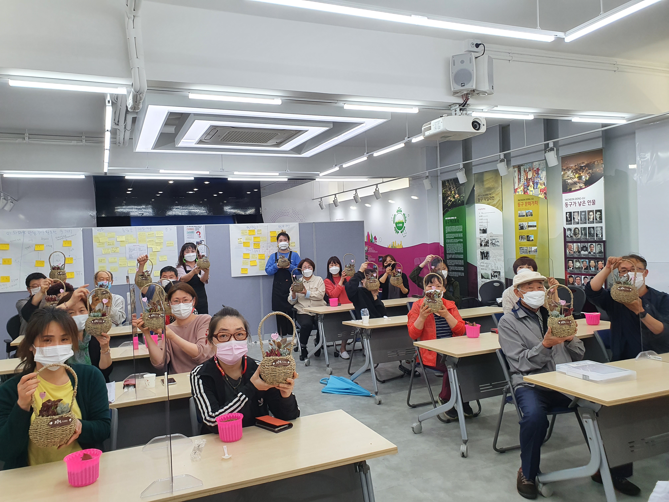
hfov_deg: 67.3
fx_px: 502
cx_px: 334
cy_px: 251
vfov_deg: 53.1
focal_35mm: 26
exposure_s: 1/120
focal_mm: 4.32
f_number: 2.4
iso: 125
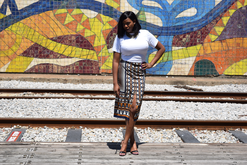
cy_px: 82
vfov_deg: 19.7
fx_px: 473
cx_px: 124
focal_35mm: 69
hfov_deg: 29.2
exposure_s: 1/1600
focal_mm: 46
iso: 400
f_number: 7.1
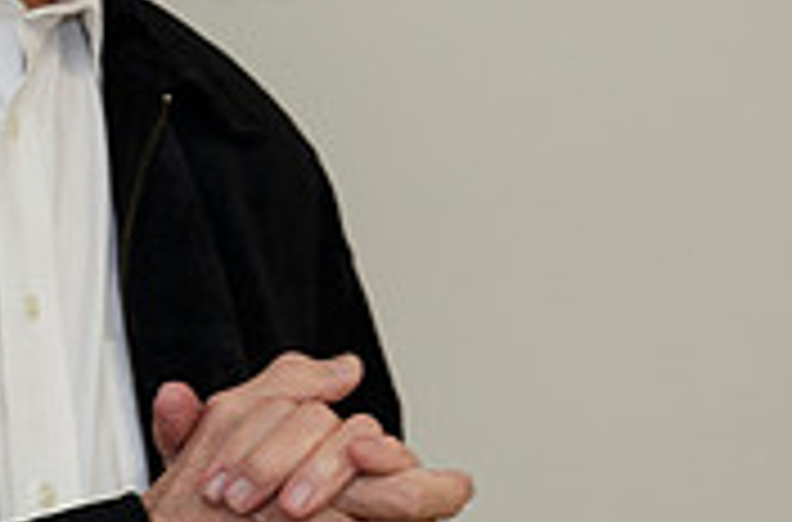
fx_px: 8462
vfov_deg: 3.5
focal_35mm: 386
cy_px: -14
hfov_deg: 5.4
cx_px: 126
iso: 400
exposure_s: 1/60
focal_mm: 78
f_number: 5.6
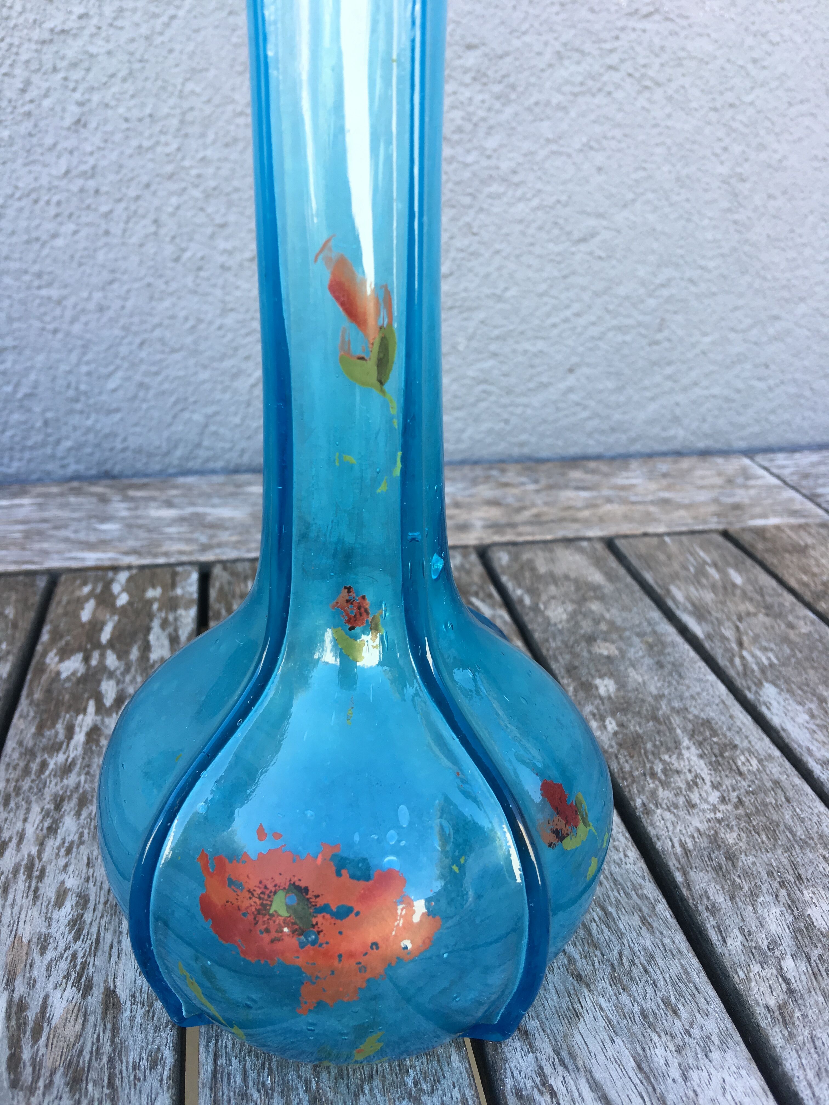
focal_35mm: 29
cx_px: 414
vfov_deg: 61.7
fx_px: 926
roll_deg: -1.8
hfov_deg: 48.2
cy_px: 552
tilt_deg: -24.1
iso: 32
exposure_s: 1/100
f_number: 2.2
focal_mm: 4.15
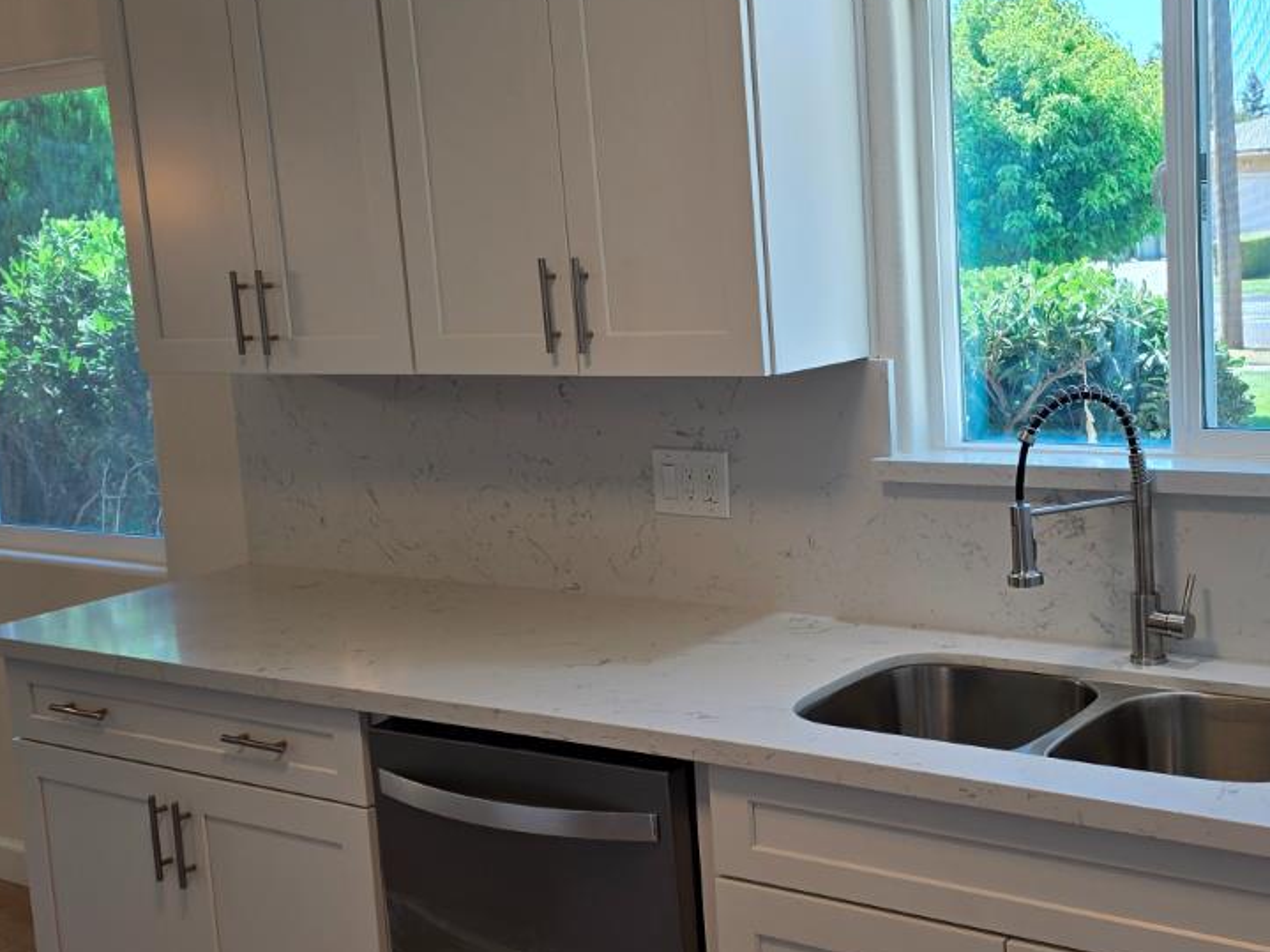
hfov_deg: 39.4
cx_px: 800
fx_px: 1761
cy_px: 458
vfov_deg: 30.3
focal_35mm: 48
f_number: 1.7
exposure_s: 1/120
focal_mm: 6.25
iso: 32
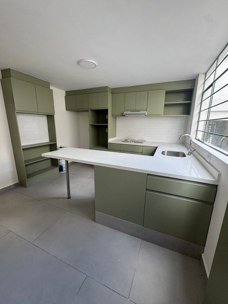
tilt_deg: -12.0
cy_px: 152
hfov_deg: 85.7
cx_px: 114
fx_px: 123
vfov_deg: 102.1
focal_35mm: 14
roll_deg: -1.1
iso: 125
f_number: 2.2
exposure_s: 1/99
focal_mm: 2.22
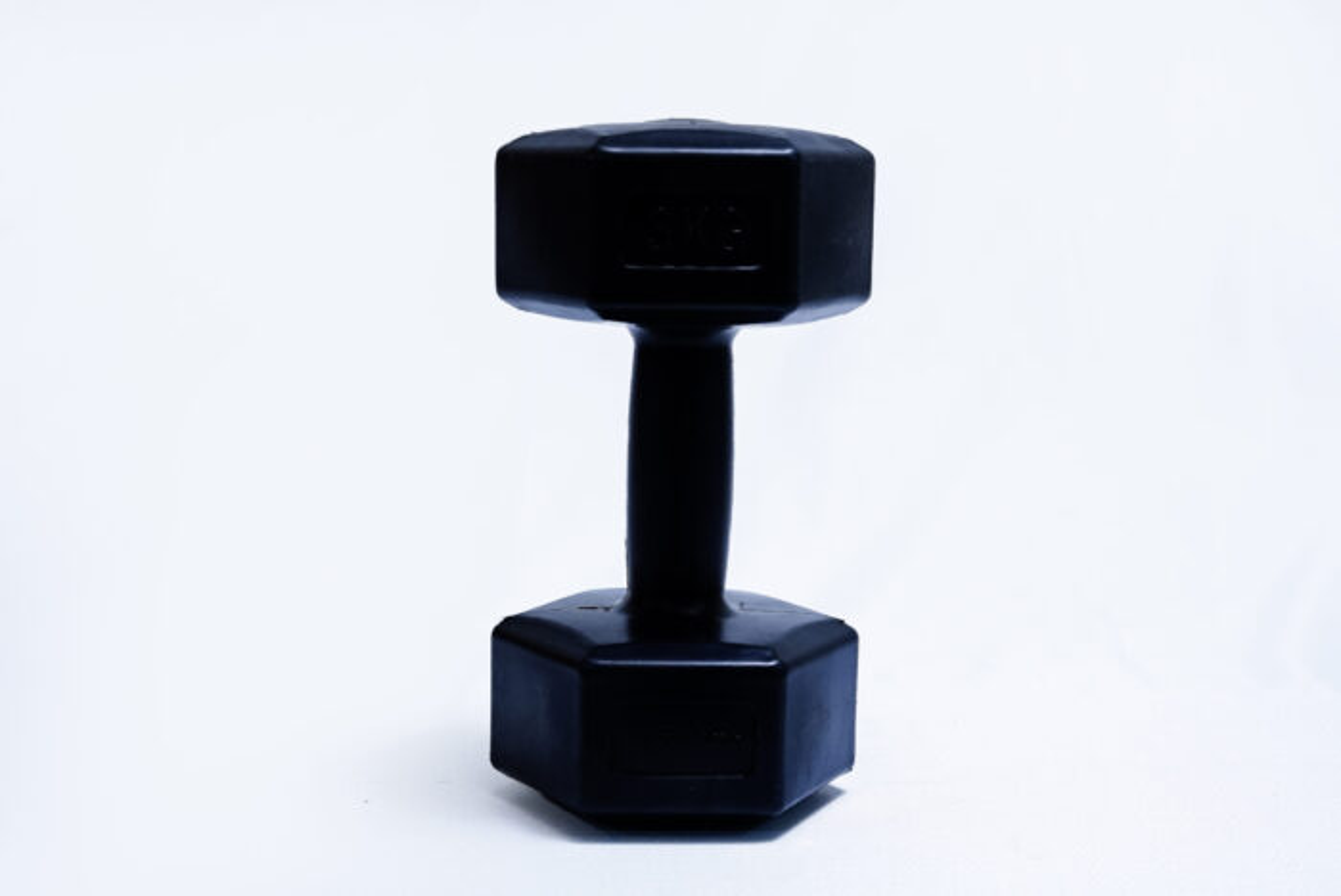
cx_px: 670
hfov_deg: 31.9
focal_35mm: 63
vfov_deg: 21.6
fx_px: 2349
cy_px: 448
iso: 3200
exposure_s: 1/160
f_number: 9
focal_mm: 63
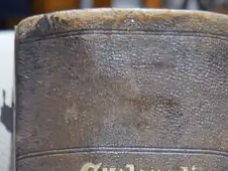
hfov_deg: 14.5
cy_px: 364
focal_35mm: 136
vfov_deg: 10.0
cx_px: 92
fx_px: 897
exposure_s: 1/60
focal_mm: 15
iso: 640
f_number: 3.6
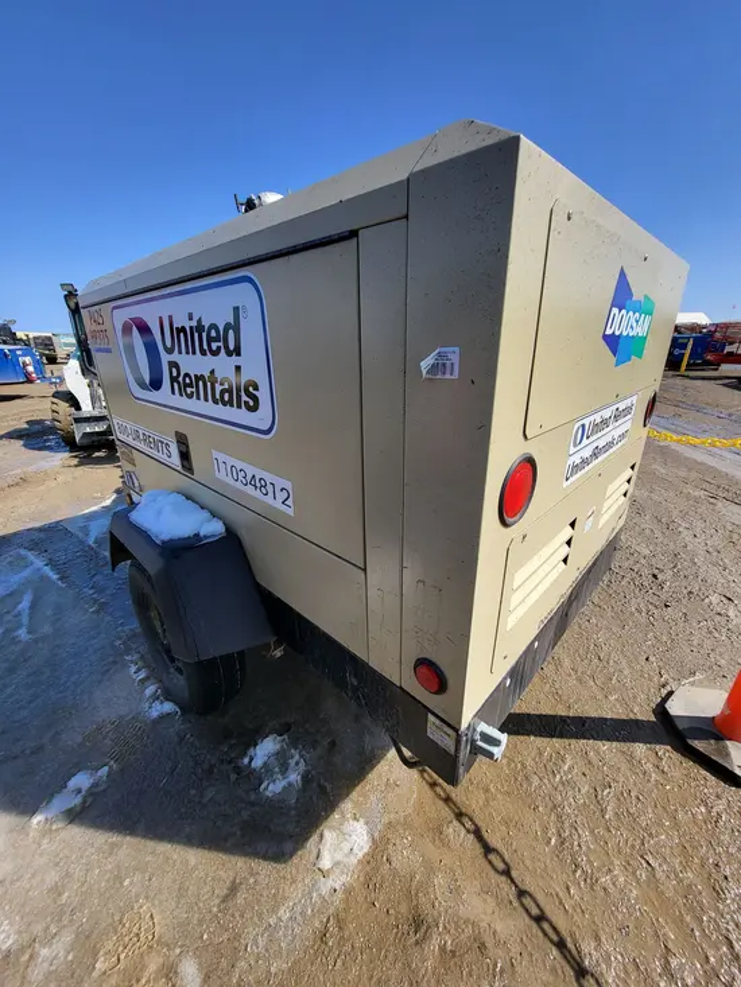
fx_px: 371
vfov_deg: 106.2
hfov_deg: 89.9
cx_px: 370
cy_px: 494
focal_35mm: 13
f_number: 2.2
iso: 32
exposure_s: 1/866
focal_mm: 1.74
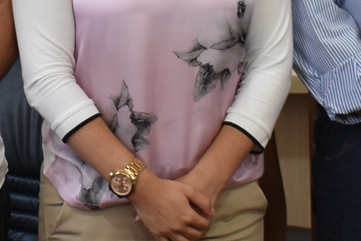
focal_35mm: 170
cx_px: -41
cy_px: -46
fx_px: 1706
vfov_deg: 8.0
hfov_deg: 11.9
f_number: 4.2
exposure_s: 1/60
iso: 1400
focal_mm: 28
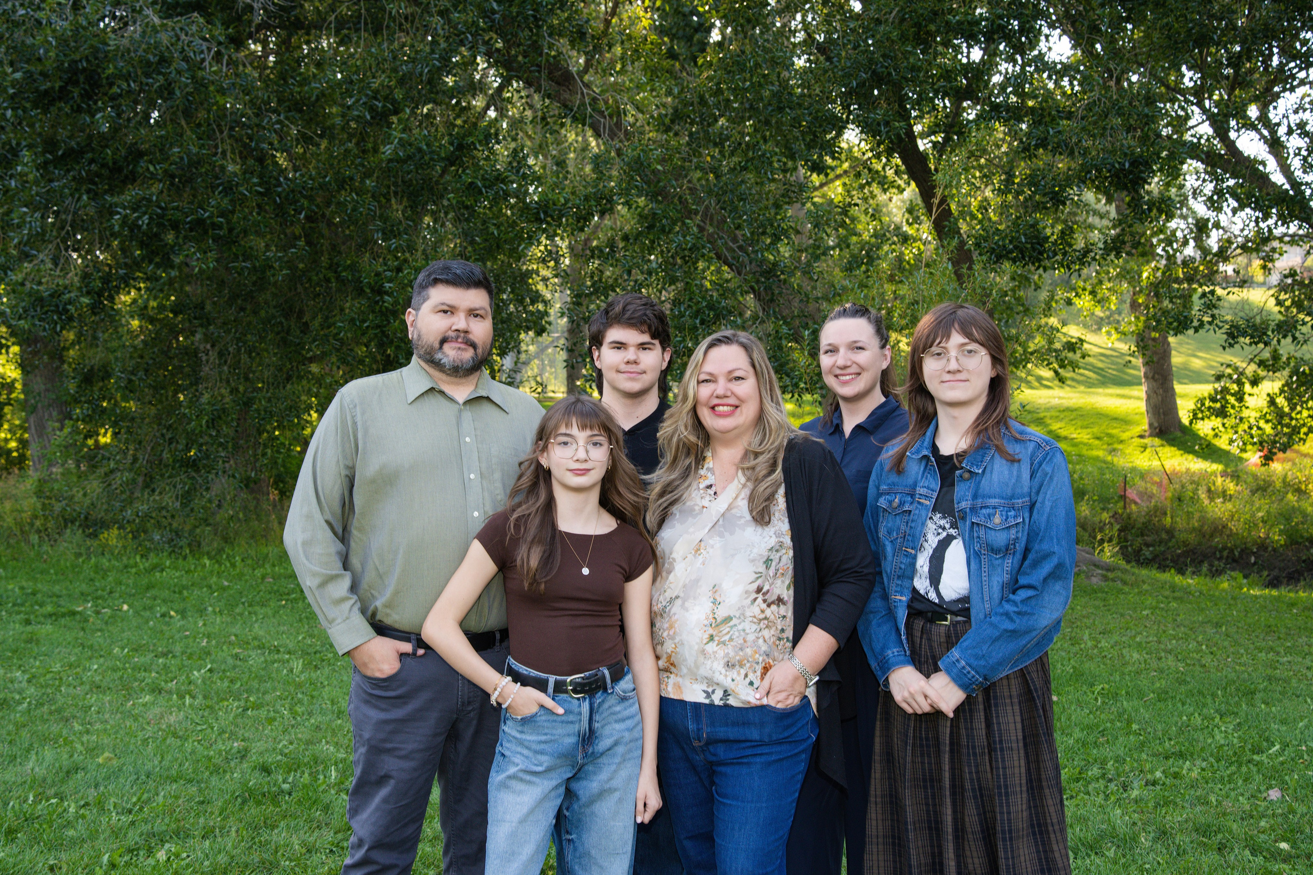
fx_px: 1386
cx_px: 656
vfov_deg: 35.1
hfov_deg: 50.7
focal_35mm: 38
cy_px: 438
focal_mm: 38
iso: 400
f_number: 6.3
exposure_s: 1/125
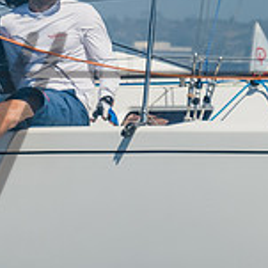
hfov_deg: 1.8
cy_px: -6
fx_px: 8304
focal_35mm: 948
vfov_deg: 1.8
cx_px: -329
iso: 160
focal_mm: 135
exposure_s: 1/640
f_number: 6.3
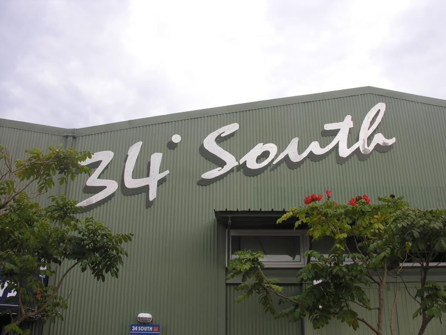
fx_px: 451
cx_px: 223
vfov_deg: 40.7
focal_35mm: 35
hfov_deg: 52.6
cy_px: 168
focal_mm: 8.9
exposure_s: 1/124
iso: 50
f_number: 4.5
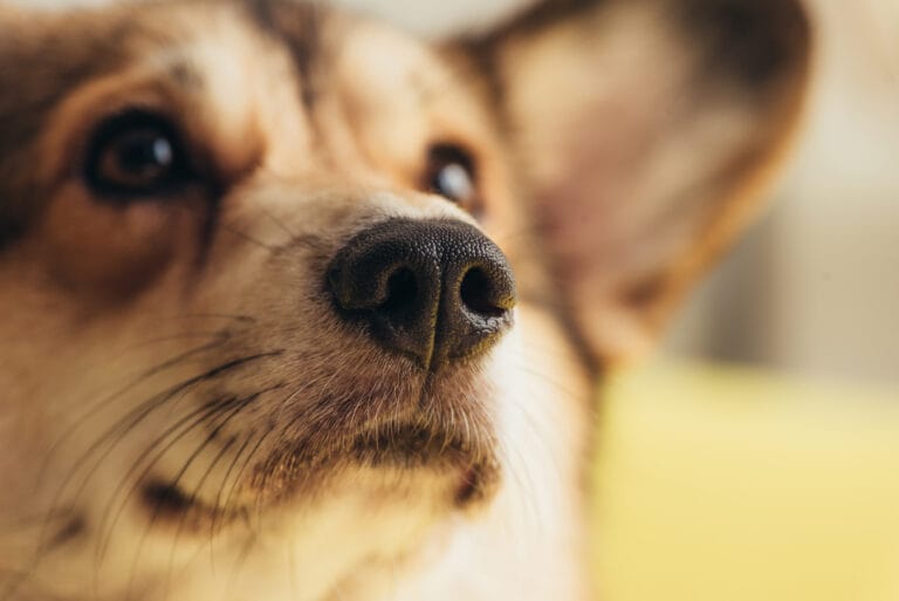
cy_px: 300
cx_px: 450
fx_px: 2623
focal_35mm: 105
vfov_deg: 13.1
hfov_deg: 19.4
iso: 500
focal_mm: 105
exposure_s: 1/250
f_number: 5.6
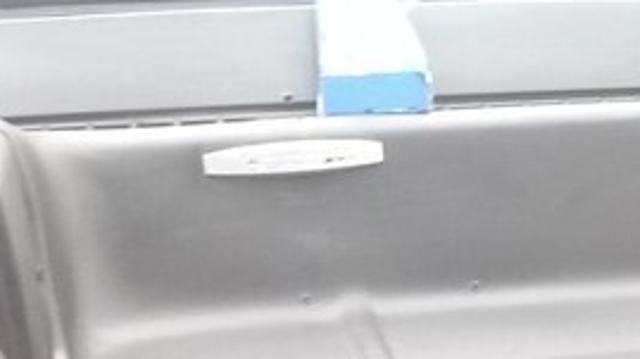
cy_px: 581
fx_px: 1408
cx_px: 426
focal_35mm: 83
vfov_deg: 13.5
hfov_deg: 25.5
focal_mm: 3.3
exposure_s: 1/33
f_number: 2.2
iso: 100
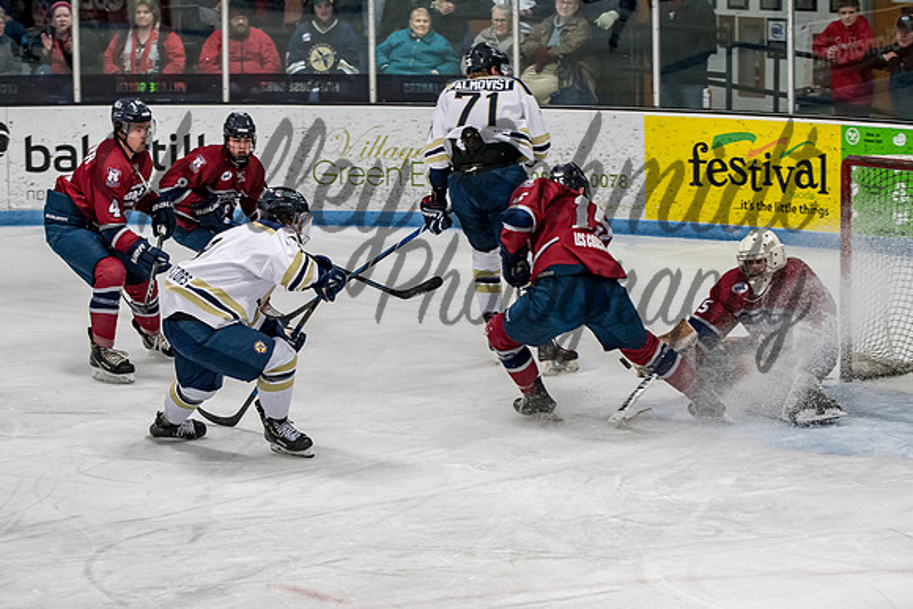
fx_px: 3414
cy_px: 325
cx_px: 455
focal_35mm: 135
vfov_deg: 10.2
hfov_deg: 15.2
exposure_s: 1/800
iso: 1600
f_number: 3.2
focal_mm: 82
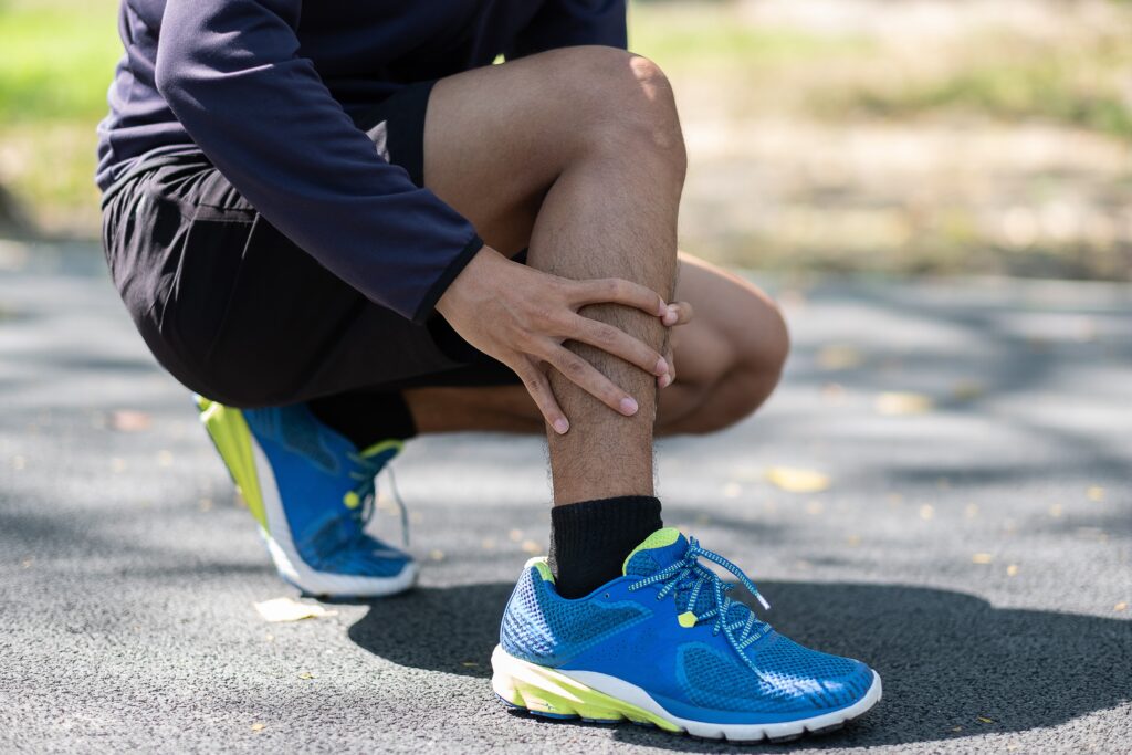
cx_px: 566
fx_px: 2642
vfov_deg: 16.3
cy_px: 378
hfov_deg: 24.2
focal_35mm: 84
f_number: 1.4
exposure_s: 1/1100
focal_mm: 56
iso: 200
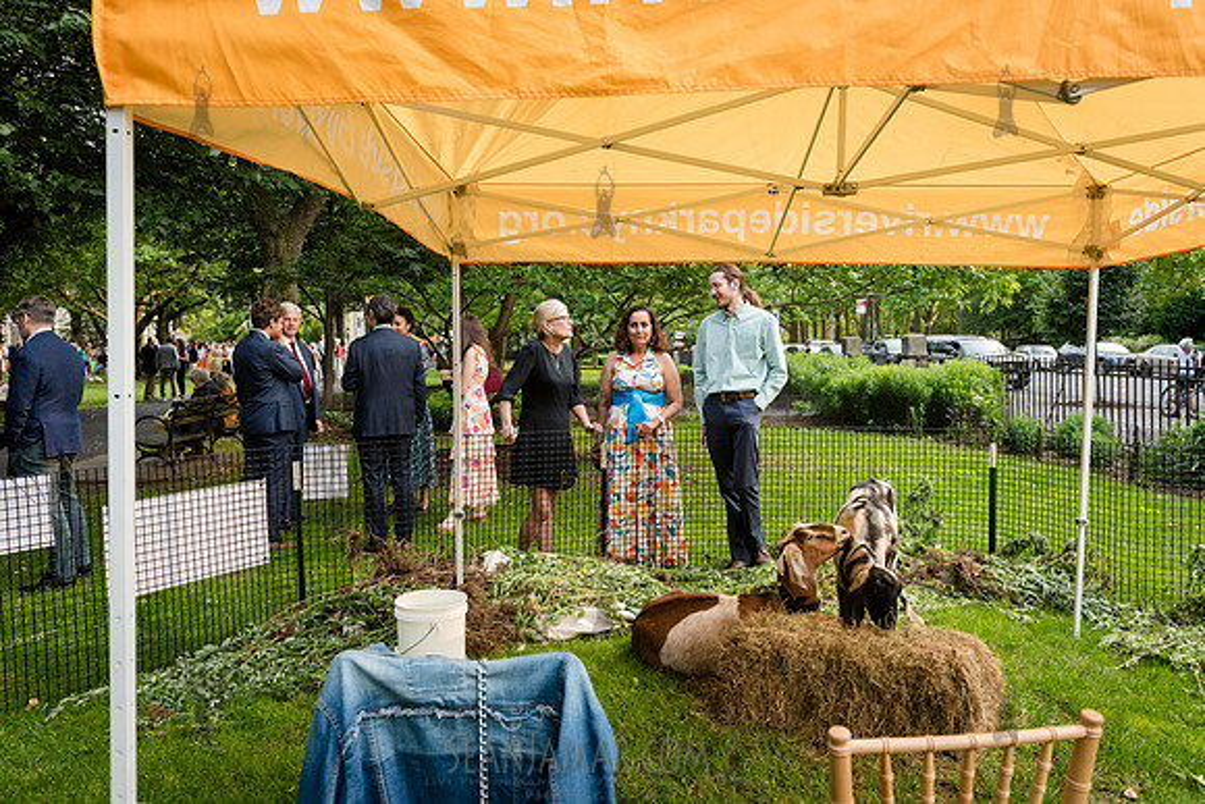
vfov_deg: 46.2
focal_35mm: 28
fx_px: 942
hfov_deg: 65.2
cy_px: 402
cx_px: 602
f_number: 4.5
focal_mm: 27
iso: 1000
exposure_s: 1/250
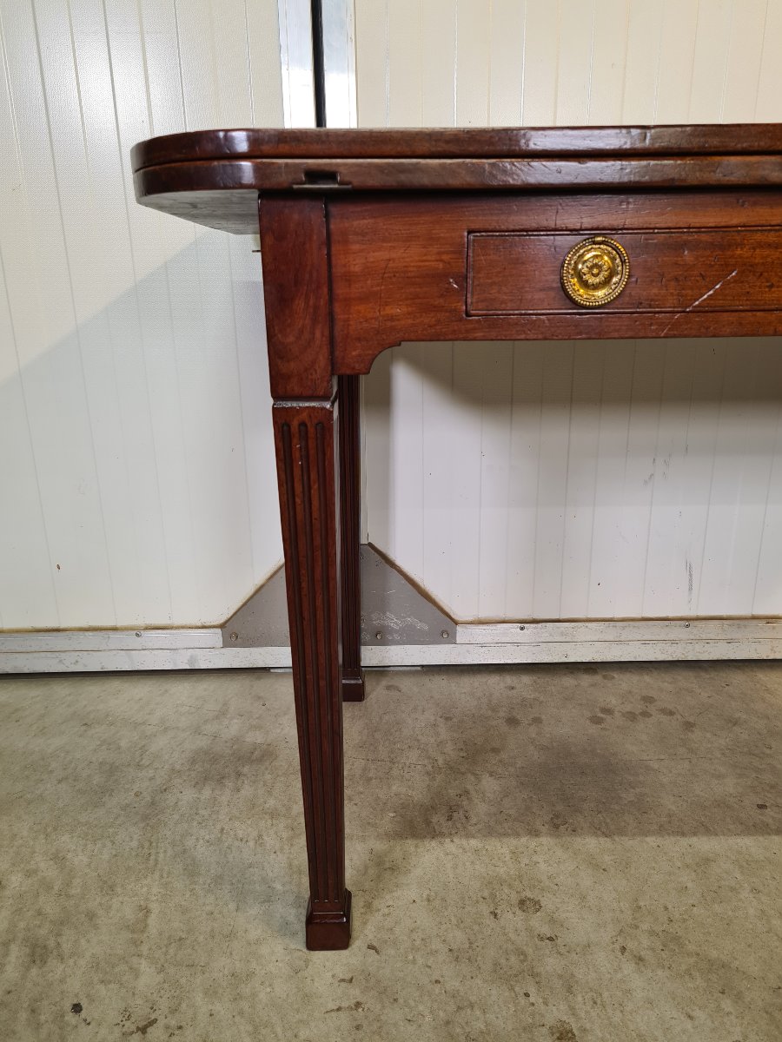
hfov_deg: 53.1
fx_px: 783
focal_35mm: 26
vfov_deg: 67.3
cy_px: 521
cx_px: 391
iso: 100
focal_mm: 5.4
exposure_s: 1/50
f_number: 1.8
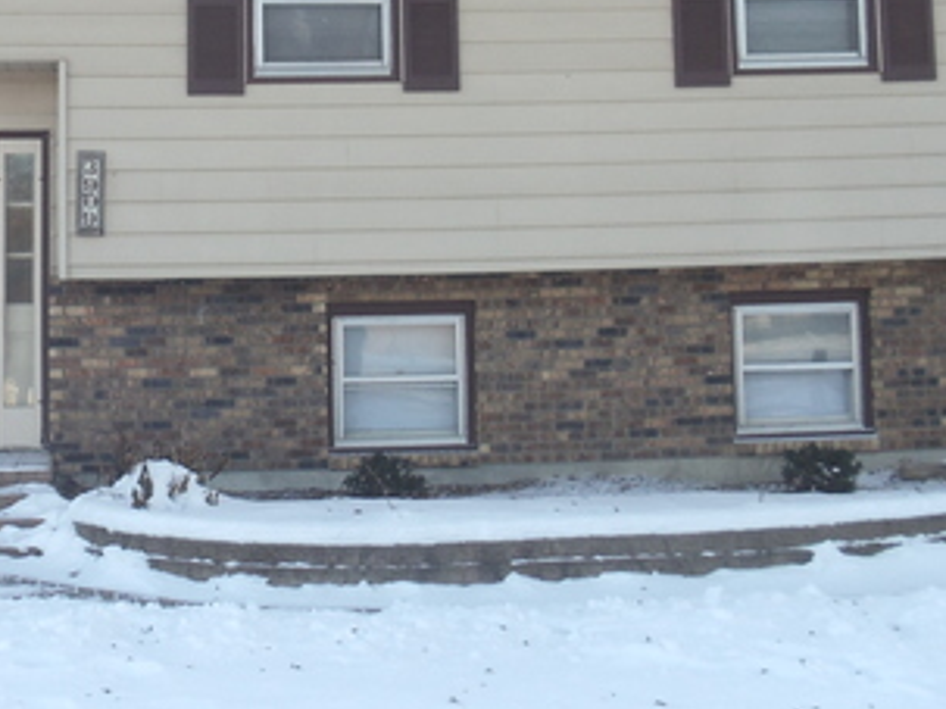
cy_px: 125
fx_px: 2541
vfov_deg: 15.8
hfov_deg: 20.7
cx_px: 97
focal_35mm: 93
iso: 100
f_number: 3.5
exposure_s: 1/200
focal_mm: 6
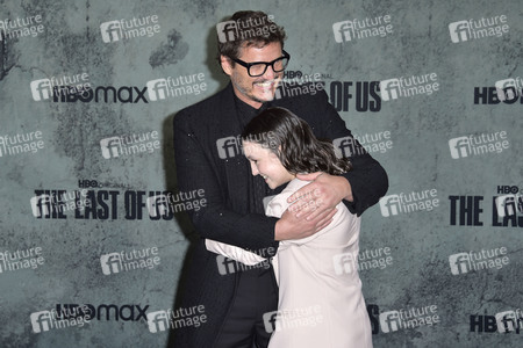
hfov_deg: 32.4
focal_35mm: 62
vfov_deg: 21.9
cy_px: 174
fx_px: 901
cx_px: 262
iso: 640
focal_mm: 62
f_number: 6.3
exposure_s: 1/250
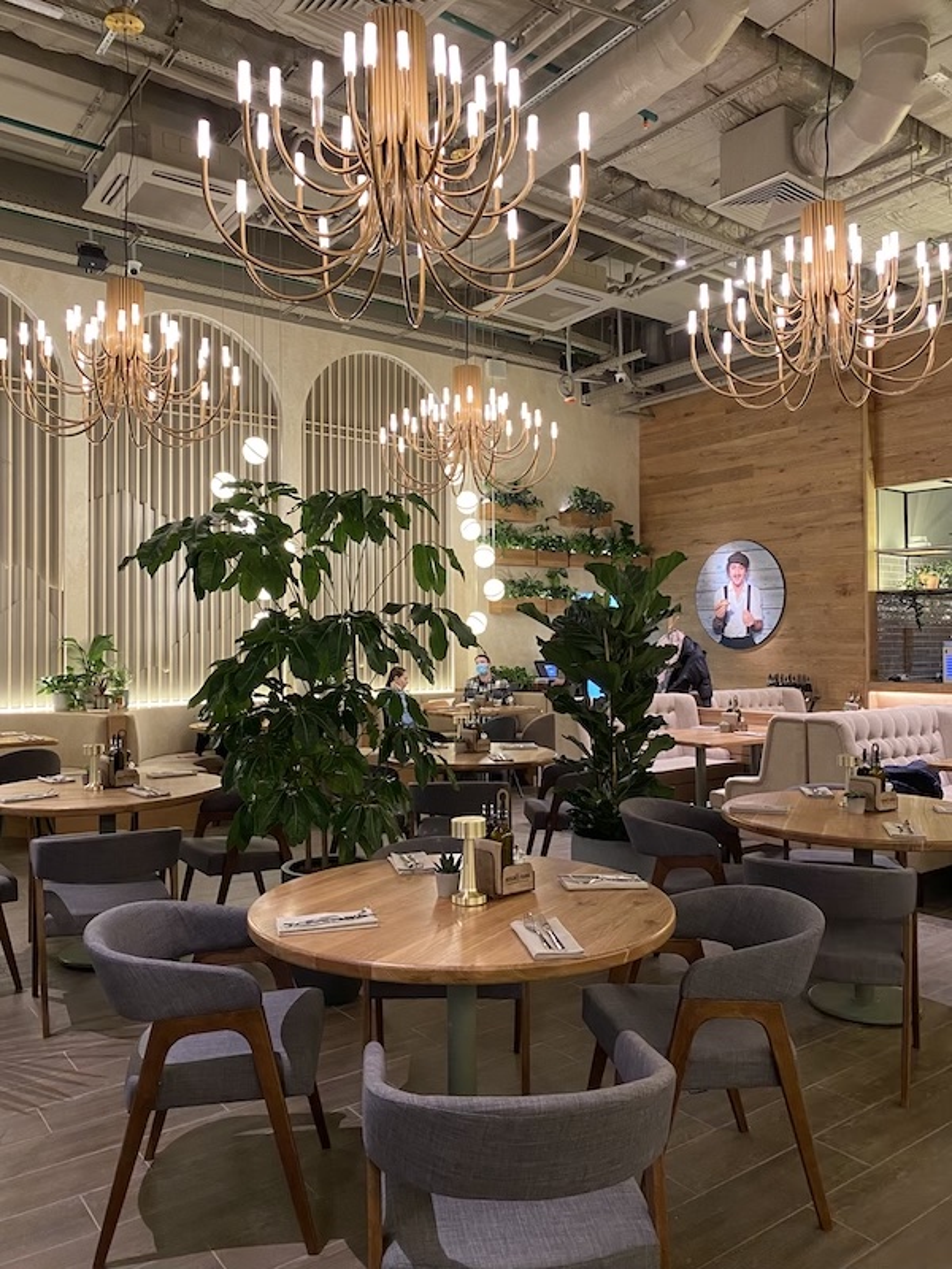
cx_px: 476
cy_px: 634
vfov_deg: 67.3
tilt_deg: +1.6
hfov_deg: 53.1
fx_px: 953
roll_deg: +0.6
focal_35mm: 26
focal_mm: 4.25
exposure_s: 1/33
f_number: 1.8
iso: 320
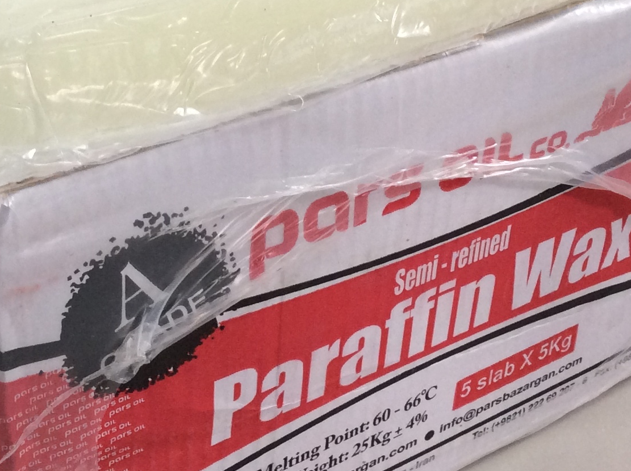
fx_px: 1402
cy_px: 127
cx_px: 256
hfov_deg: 25.3
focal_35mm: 77
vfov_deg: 19.0
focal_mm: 3.3
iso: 64
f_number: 2.4
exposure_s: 1/24
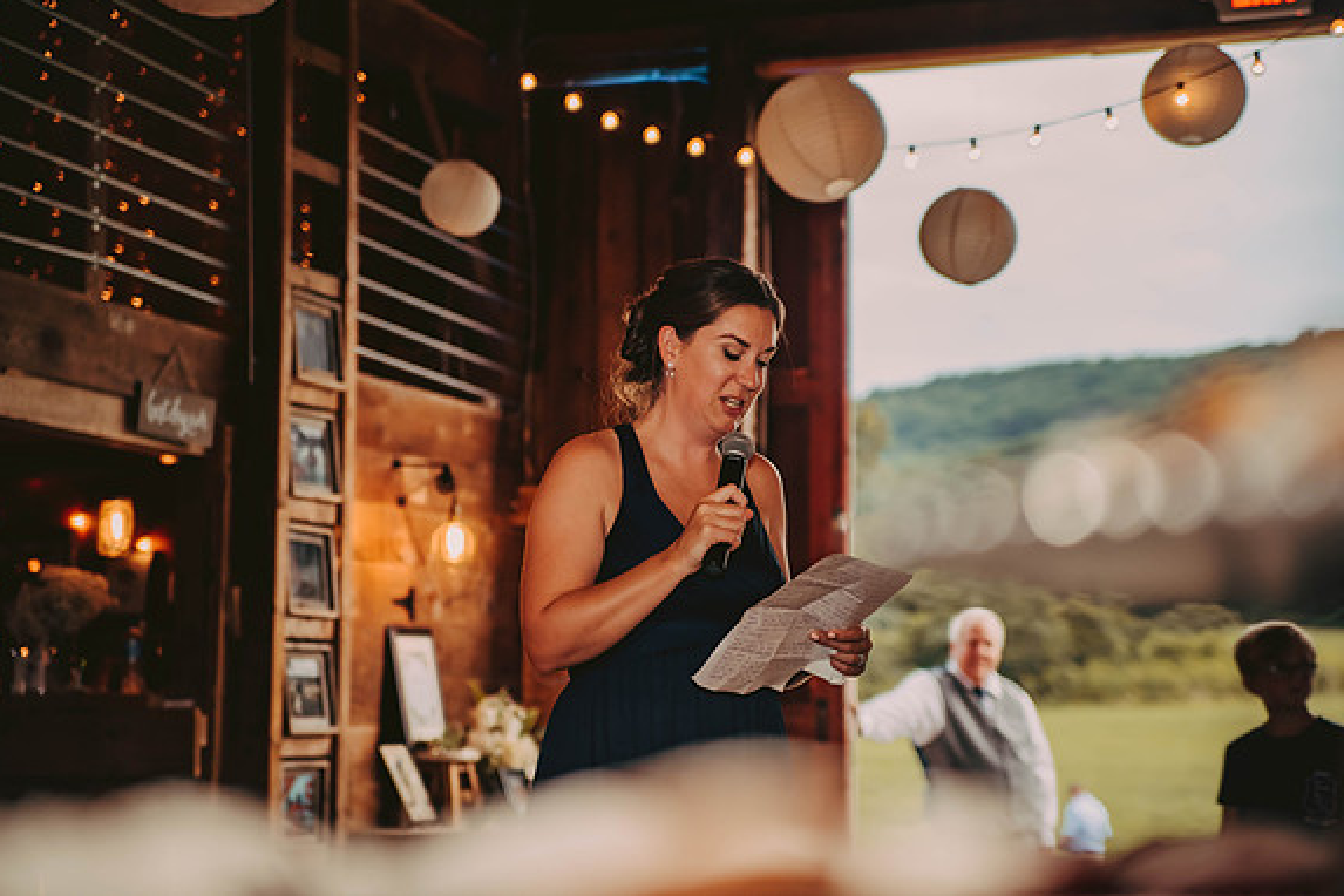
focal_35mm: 76
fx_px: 2837
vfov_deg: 17.9
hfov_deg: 26.7
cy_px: 444
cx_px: 673
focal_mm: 75
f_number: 2.8
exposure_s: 1/200
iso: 800
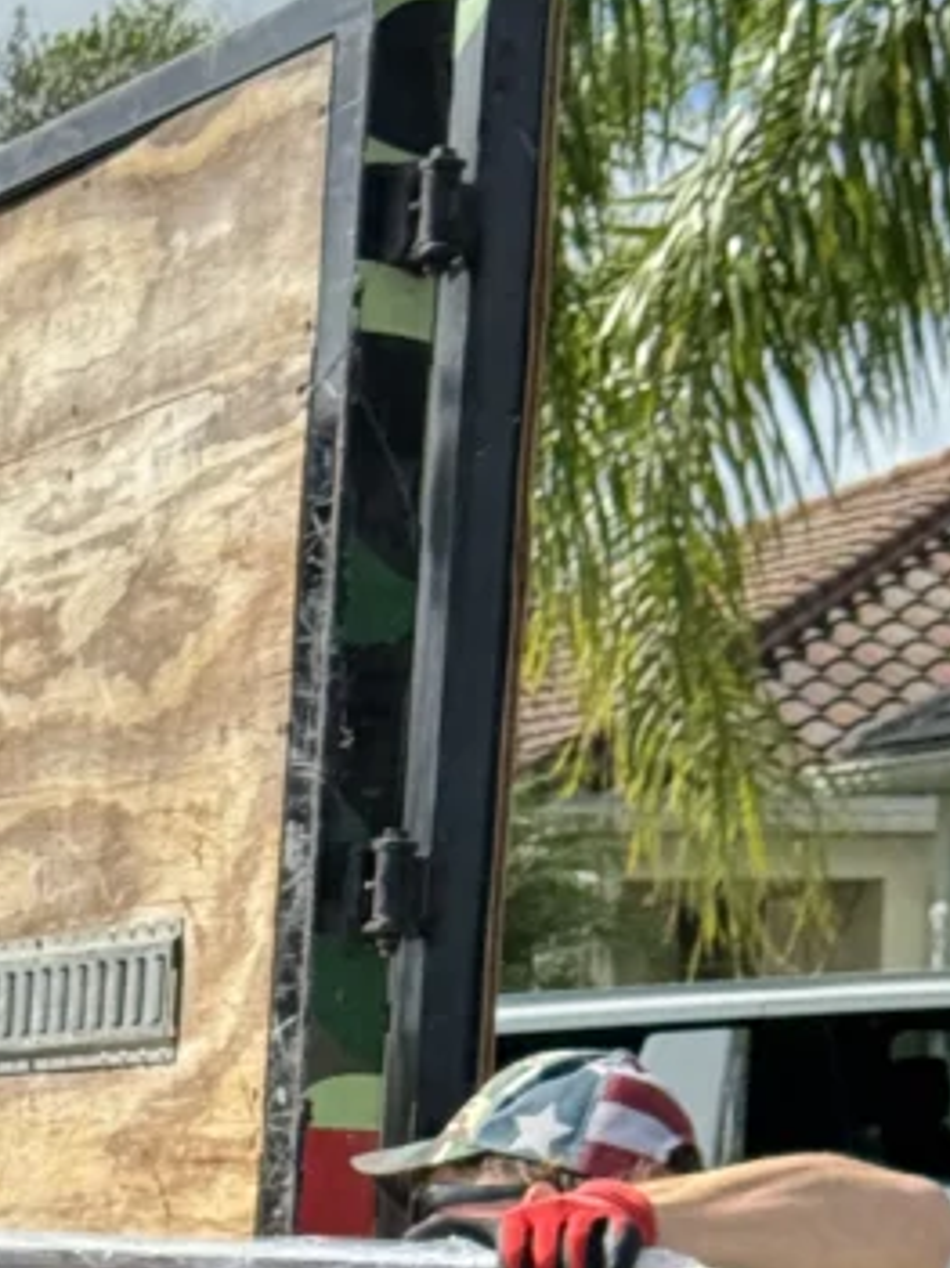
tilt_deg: -6.8
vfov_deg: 11.5
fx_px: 6005
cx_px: -455
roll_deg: +0.7
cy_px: 1940
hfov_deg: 8.8
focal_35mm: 164
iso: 64
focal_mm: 6.76
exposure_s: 1/3096
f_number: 1.78
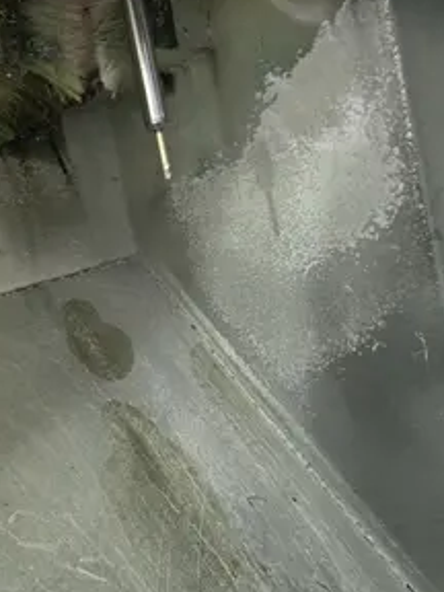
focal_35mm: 32
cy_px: 199
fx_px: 547
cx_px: 152
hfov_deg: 43.6
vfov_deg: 55.7
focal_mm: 6.3
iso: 1600
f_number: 1.7
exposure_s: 1/40
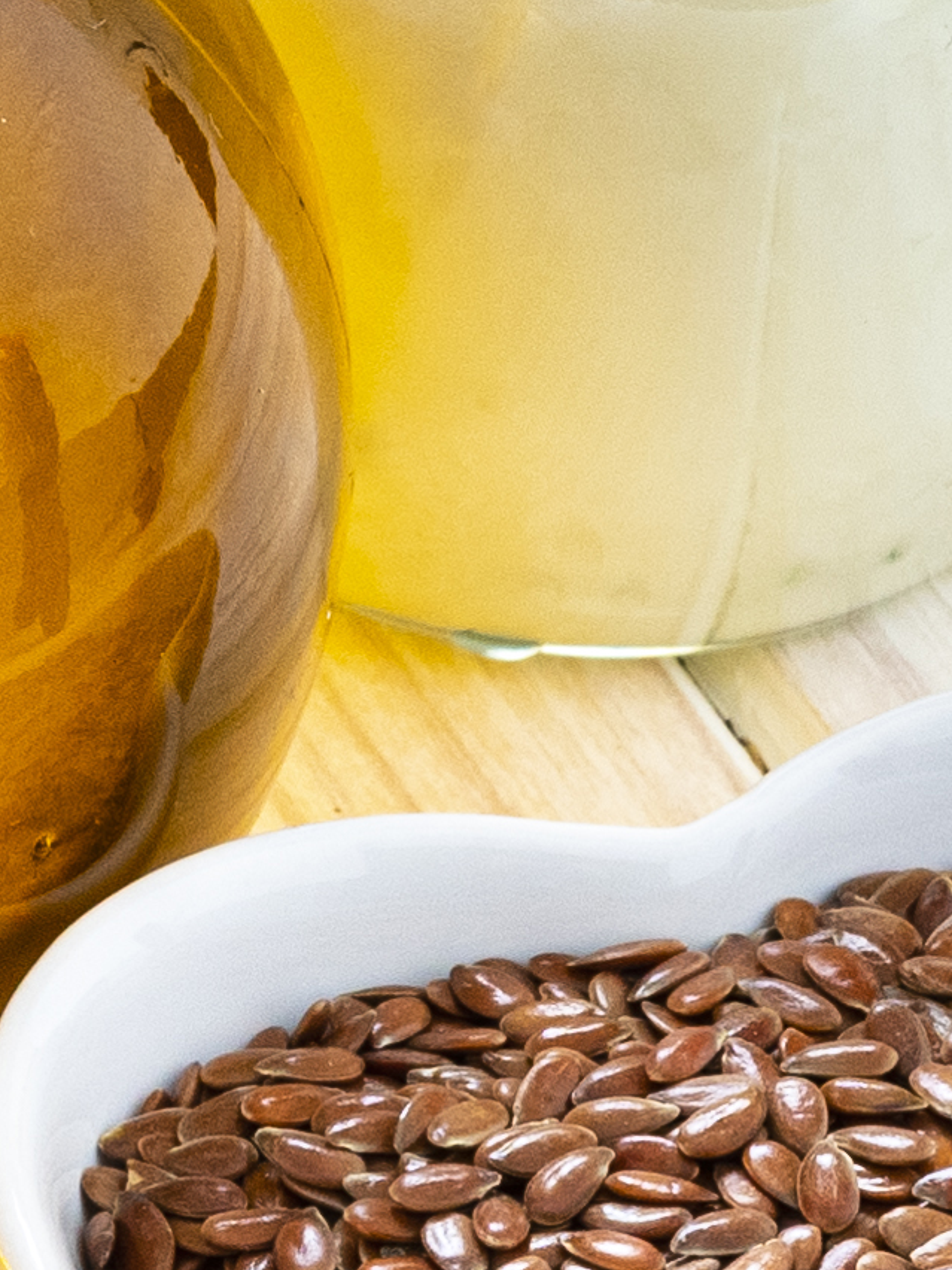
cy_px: 654
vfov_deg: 5.5
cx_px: -757
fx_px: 13164
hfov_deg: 4.1
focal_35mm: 359
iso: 200
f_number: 13
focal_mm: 40
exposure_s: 1/100
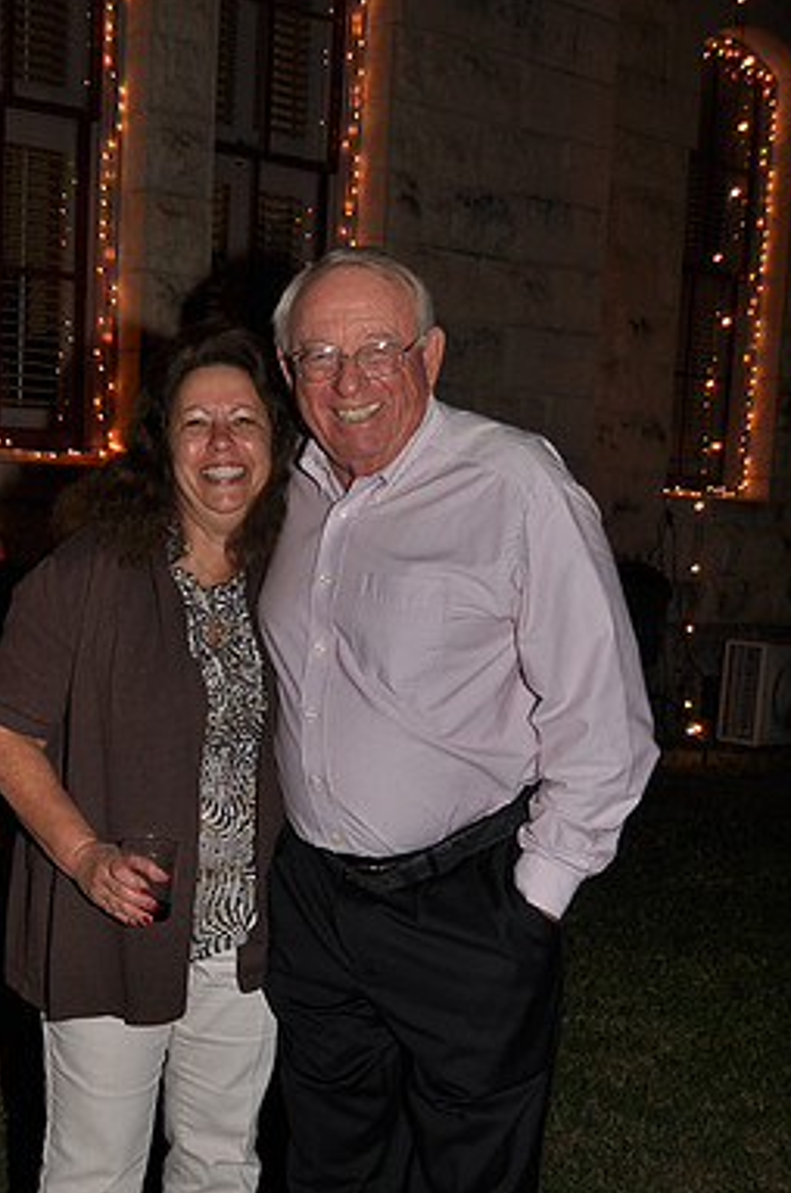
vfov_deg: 39.4
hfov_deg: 26.7
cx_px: 248
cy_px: 754
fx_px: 1654
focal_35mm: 50
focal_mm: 22
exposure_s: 1/60
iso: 250
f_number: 4
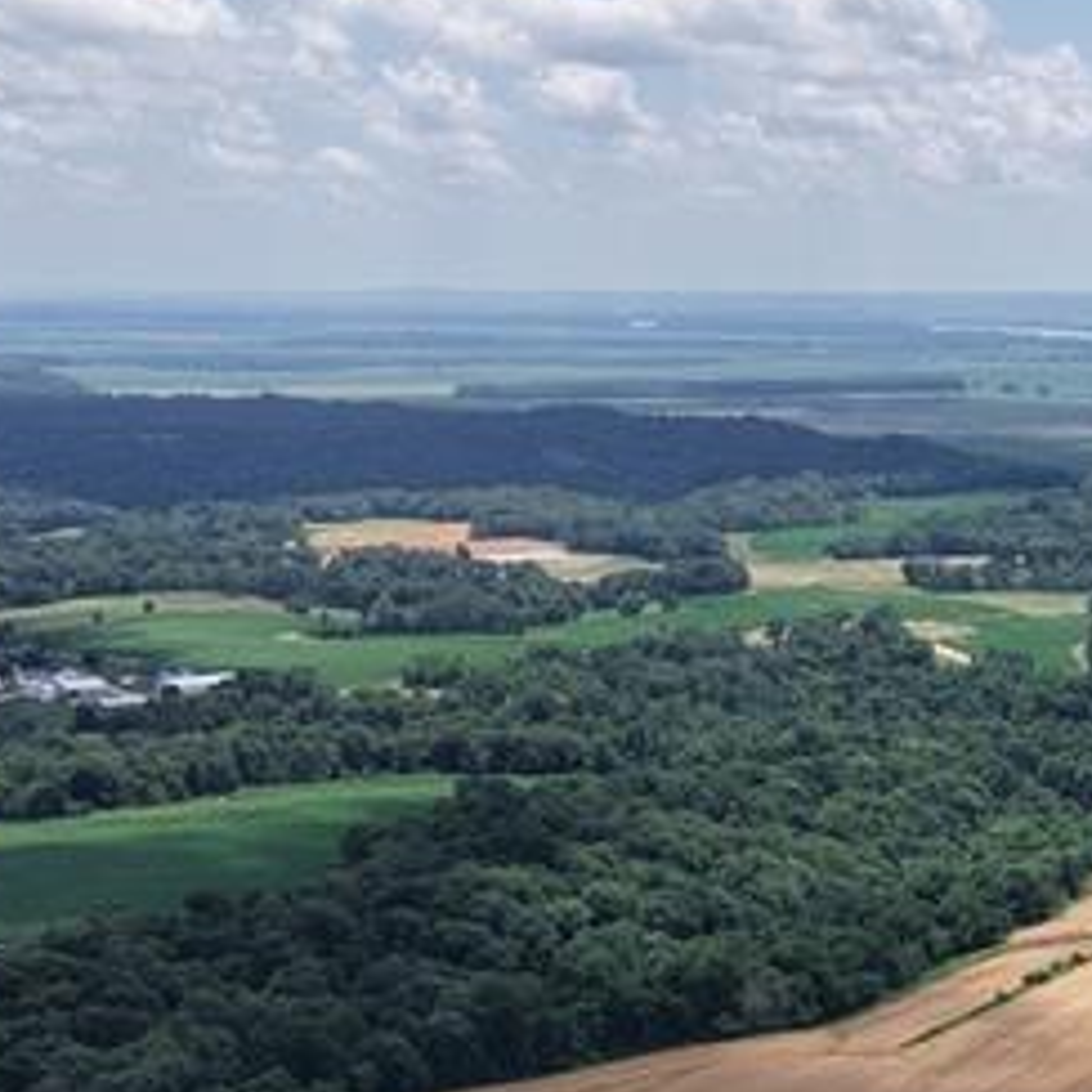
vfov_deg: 18.9
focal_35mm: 89
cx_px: 1007
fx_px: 3176
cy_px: 1150
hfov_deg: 19.1
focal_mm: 8.67
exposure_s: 1/5000
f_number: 1.8
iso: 180
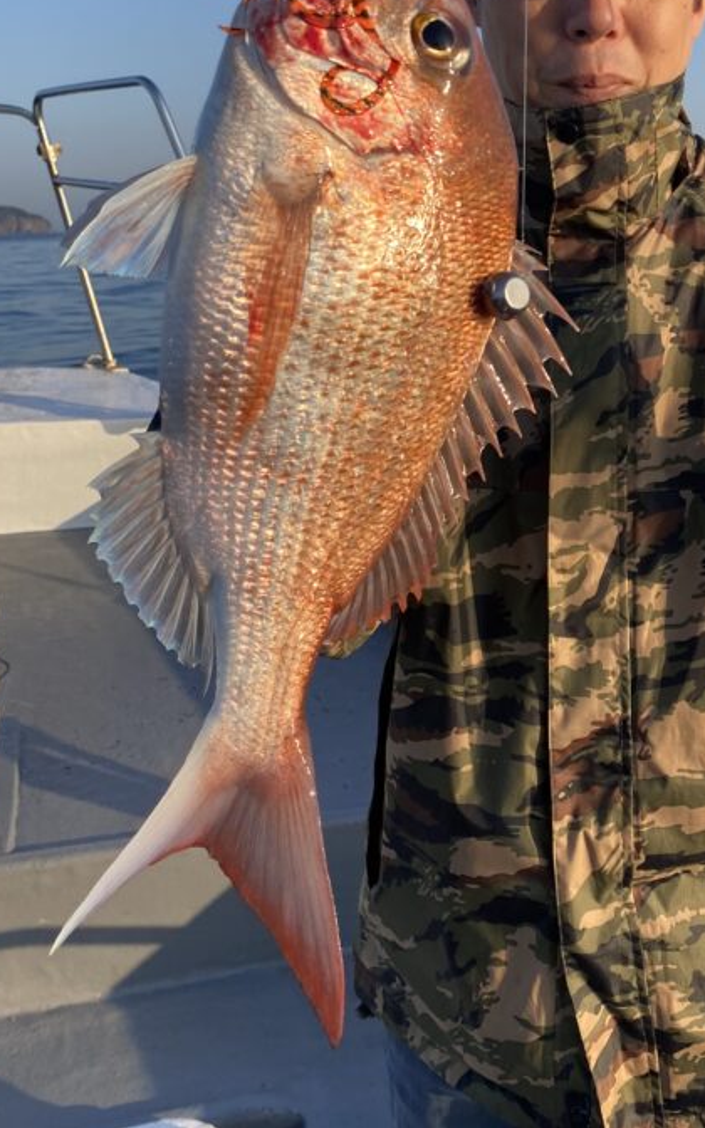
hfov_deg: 30.0
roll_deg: -0.1
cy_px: 351
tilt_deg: -6.0
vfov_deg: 46.2
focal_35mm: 42
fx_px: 1291
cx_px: 544
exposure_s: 1/1170
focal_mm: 4.25
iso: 32
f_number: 1.8
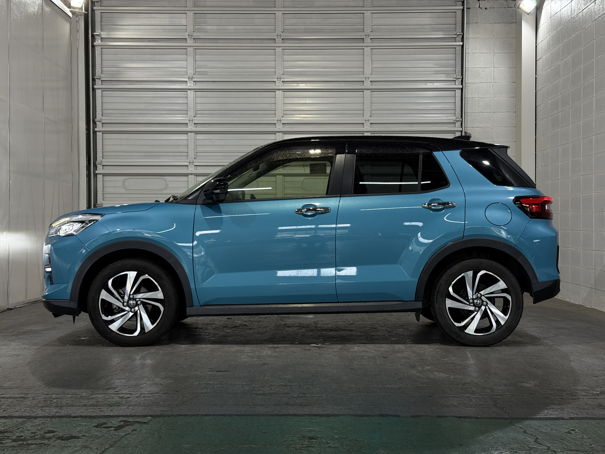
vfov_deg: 30.3
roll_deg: +0.2
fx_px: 839
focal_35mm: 48
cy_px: 227
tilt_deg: -0.5
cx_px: 302
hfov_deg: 39.7
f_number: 1.78
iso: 100
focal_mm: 6.76
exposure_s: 1/120
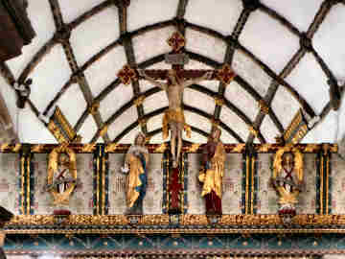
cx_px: 172
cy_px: 130
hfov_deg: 47.9
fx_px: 389
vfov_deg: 36.8
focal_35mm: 39
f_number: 3.7
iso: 1000
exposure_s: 1/4
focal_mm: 6.7
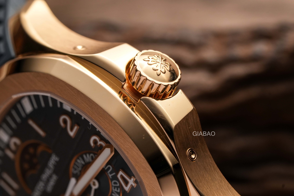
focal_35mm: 135
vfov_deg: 10.2
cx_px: 147
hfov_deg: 15.2
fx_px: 1102
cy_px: 98
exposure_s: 1/60
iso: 500
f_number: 8
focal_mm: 90
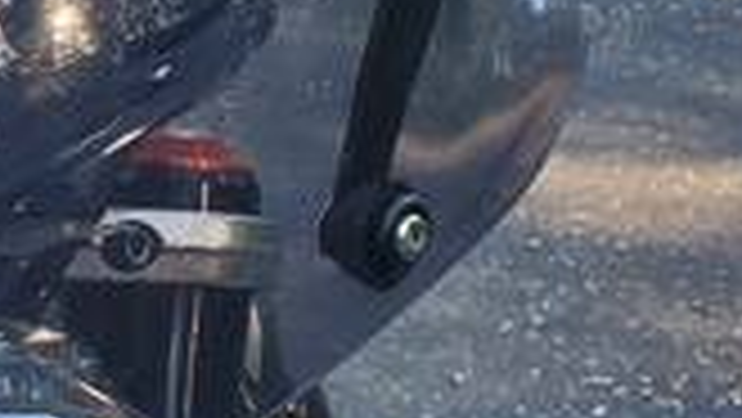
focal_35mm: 110
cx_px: -243
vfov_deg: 11.0
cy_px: 333
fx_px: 2165
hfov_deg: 18.1
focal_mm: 4.3
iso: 80
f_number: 2.4
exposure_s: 1/100
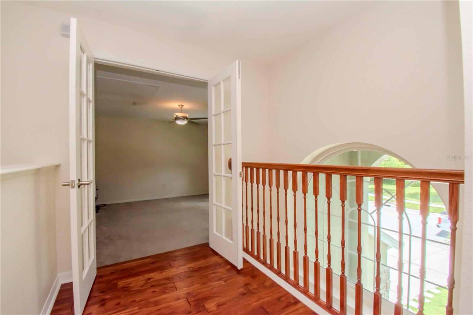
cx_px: 236
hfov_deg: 100.4
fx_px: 197
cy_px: 158
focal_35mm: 15
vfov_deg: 77.3
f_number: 16
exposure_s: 1/60
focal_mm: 10
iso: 640
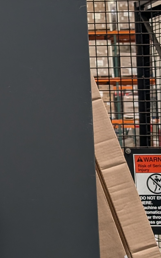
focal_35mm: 82
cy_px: 60
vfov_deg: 24.9
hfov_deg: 14.0
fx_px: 576
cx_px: -136
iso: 167
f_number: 1.68
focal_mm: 6.9
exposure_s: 1/120
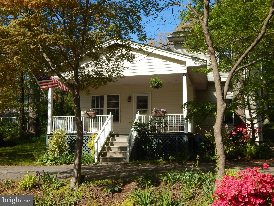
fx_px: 301
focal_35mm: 38
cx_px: 137
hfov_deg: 49.0
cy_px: 103
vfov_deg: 37.7
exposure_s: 1/1250
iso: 125
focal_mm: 6.8
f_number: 3.4
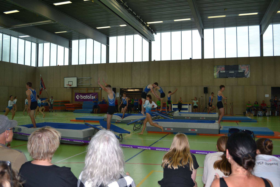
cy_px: 94
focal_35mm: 30
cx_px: 140
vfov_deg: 43.6
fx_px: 233
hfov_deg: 61.9
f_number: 4
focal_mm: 20
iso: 125
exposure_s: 1/125
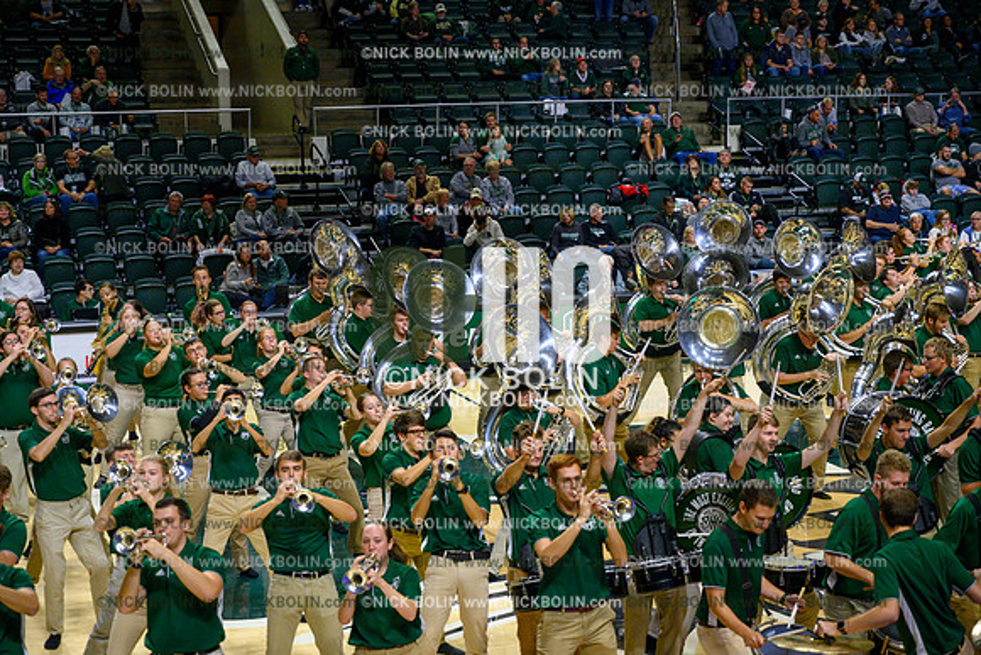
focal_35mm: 70
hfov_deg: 28.8
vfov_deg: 19.5
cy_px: 328
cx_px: 490
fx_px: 1908
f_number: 4.5
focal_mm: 70
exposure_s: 1/800
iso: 3200
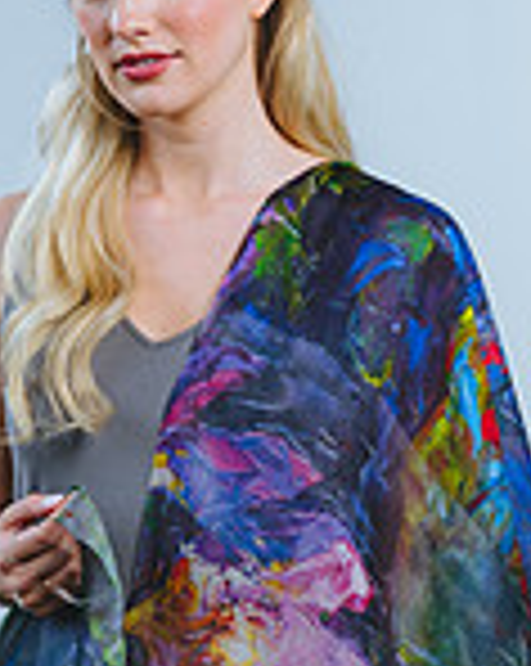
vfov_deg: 7.9
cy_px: 562
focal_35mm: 243
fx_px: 4783
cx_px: 198
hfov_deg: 6.4
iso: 100
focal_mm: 85
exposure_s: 1/200
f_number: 4
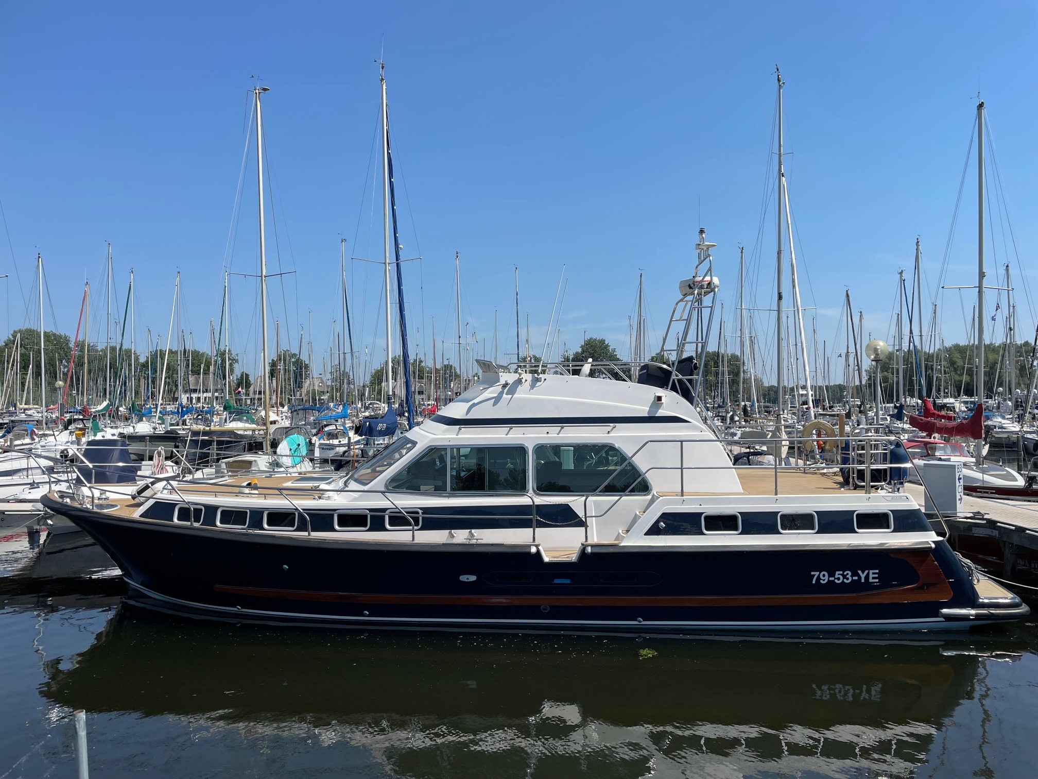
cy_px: 390
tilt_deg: +1.2
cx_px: 519
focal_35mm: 26
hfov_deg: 67.3
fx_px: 780
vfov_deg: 53.1
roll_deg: +0.4
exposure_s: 1/5051
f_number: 1.6
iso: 32
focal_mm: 4.2
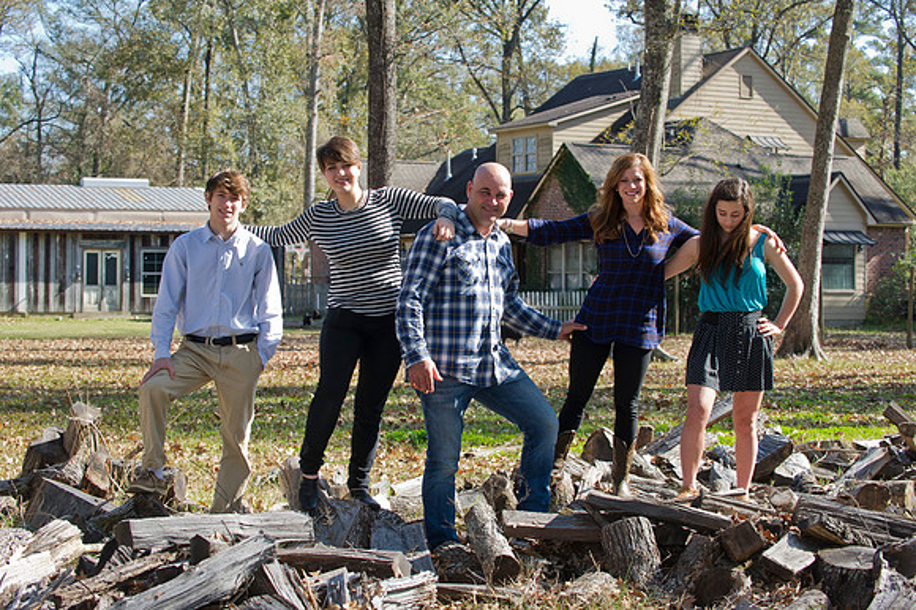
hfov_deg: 27.0
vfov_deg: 18.2
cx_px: 458
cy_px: 305
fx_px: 1907
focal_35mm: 75
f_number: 5.6
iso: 400
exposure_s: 1/250
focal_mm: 75
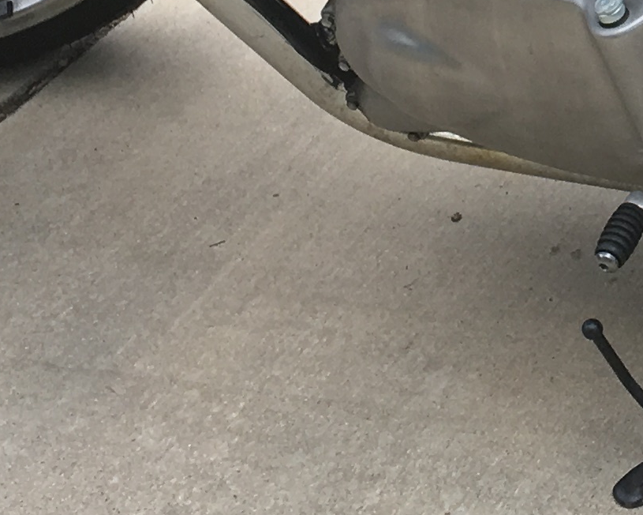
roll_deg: +2.4
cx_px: 873
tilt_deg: -24.3
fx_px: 2664
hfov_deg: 13.2
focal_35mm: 140
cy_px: -258
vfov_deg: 10.6
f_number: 2.2
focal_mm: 4.15
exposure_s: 1/699
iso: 25
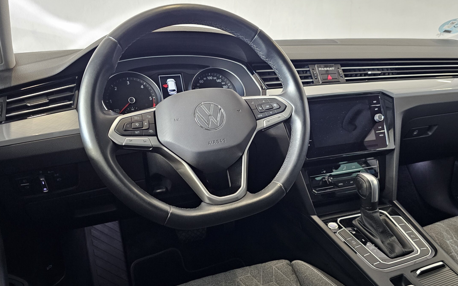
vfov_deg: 43.0
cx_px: 266
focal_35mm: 29
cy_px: 167
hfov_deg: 64.2
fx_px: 362
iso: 640
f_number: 1.7
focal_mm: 6.3
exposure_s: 1/24
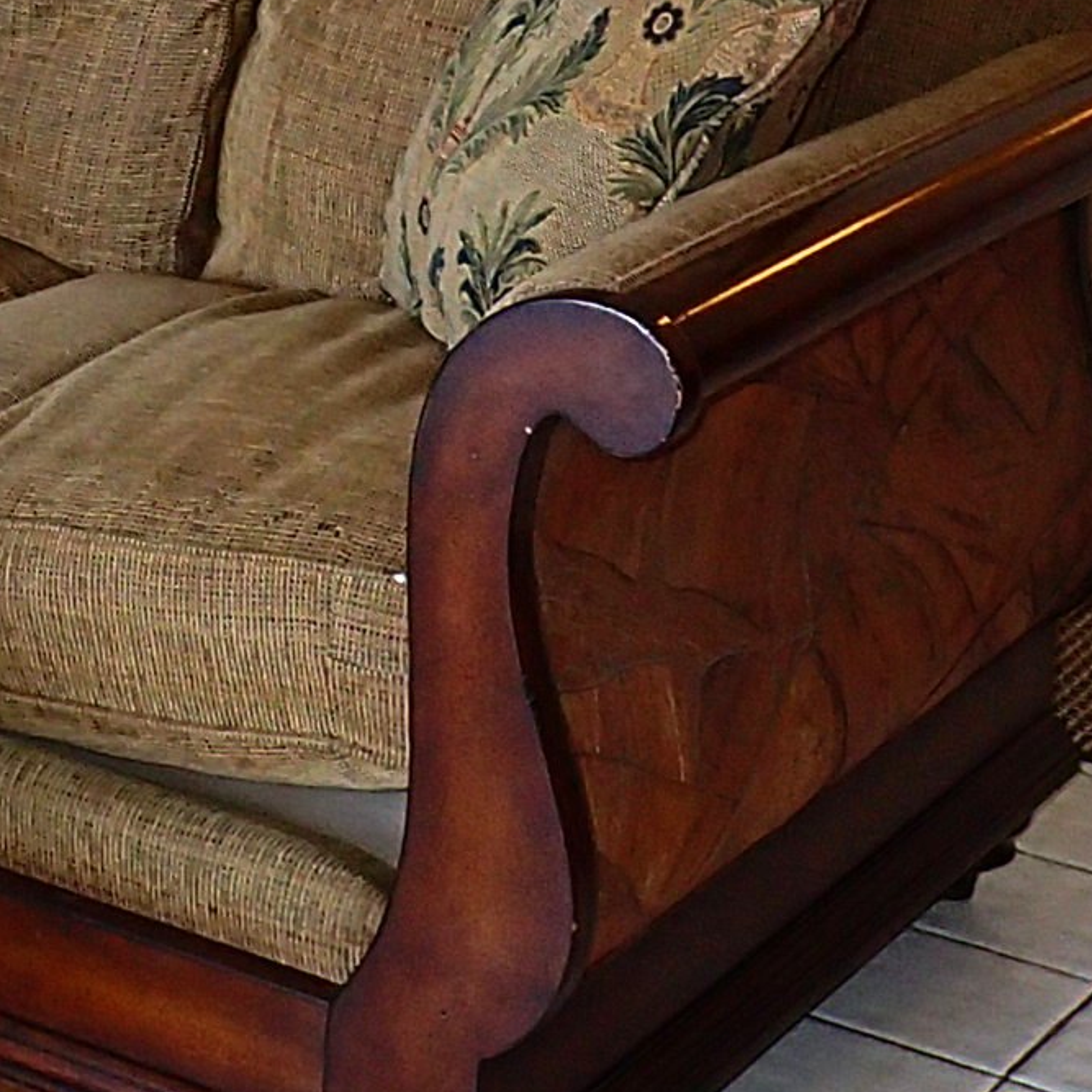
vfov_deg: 15.7
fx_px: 3783
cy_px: -288
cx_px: -134
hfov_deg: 15.9
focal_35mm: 106
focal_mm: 4.5
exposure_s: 1/60
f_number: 2.8
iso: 200
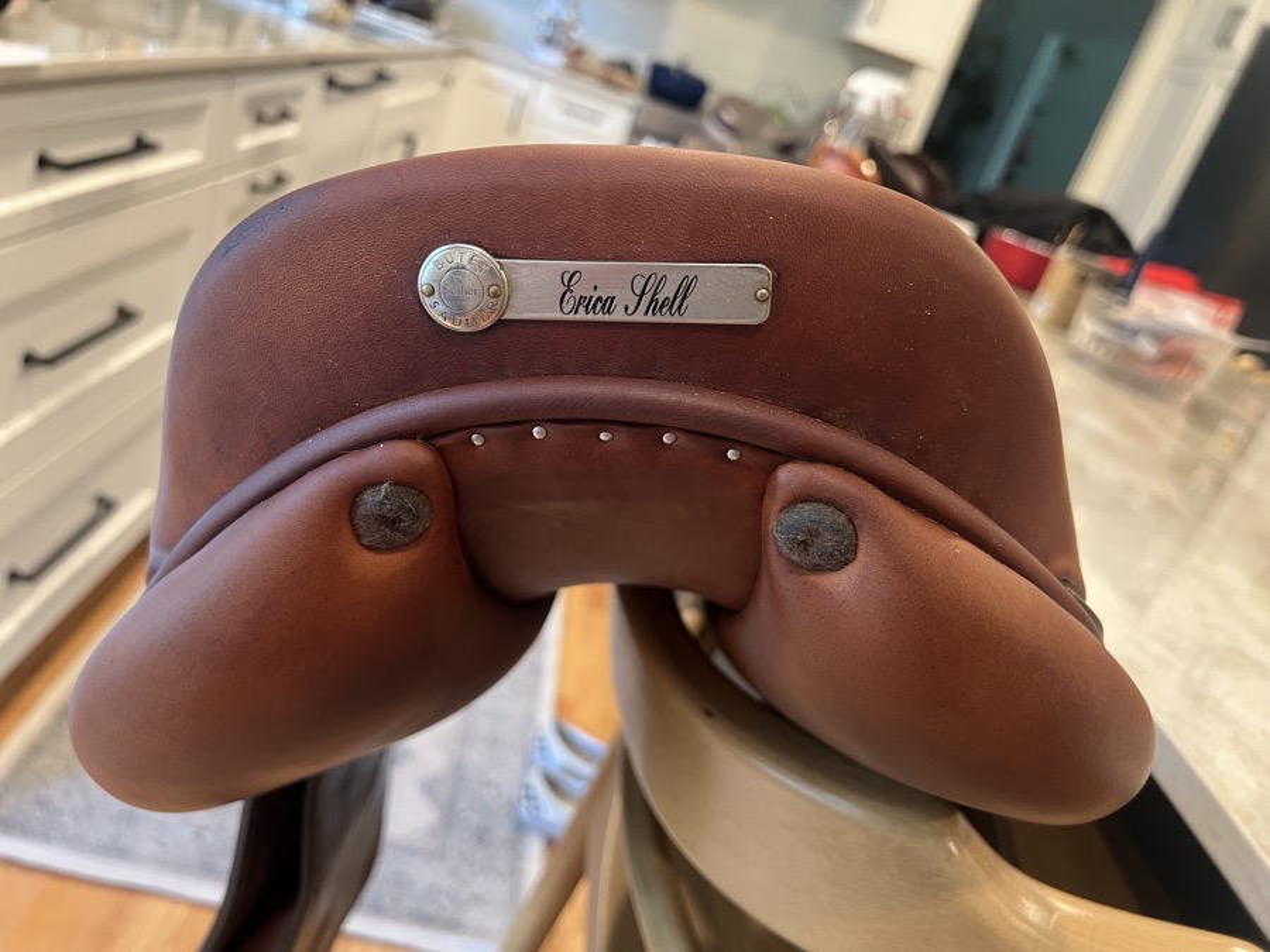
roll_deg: -18.6
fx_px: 954
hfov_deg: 67.3
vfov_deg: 53.1
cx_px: 635
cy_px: 476
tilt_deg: -22.8
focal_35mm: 26
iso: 250
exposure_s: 1/60
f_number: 1.5
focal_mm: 5.7
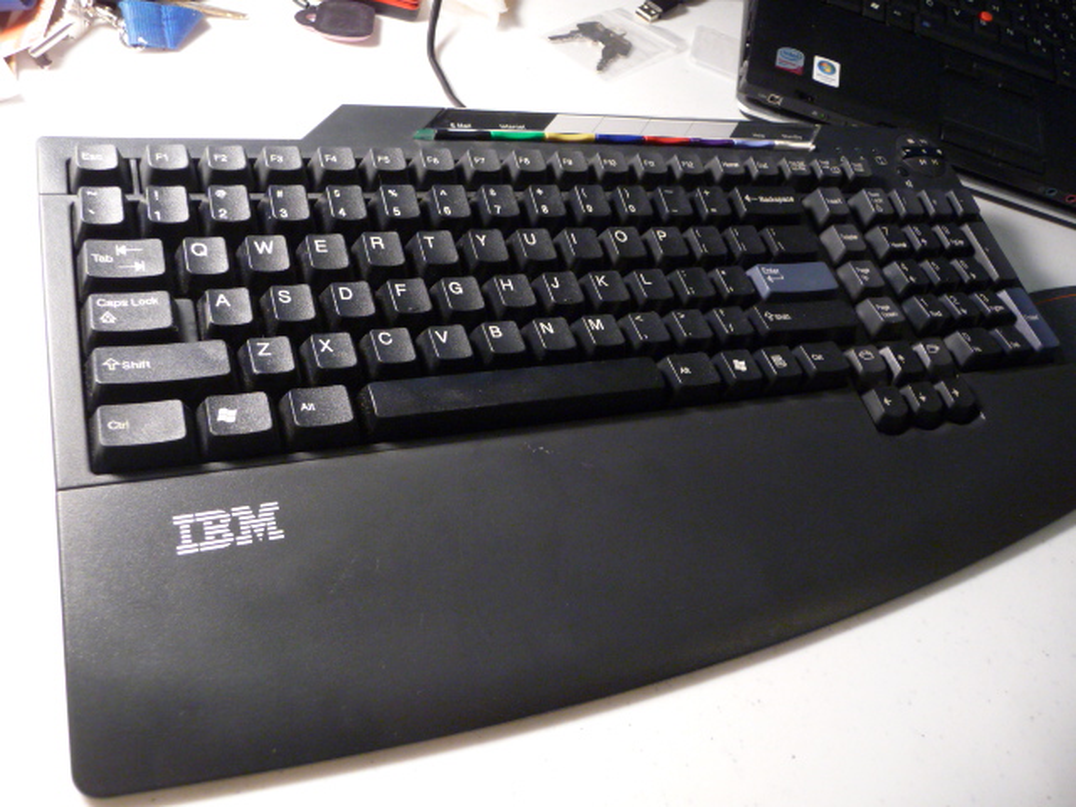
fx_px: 870
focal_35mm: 28
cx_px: 538
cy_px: 404
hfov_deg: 63.4
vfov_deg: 49.7
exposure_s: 1/20
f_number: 3.3
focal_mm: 4.7
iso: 400
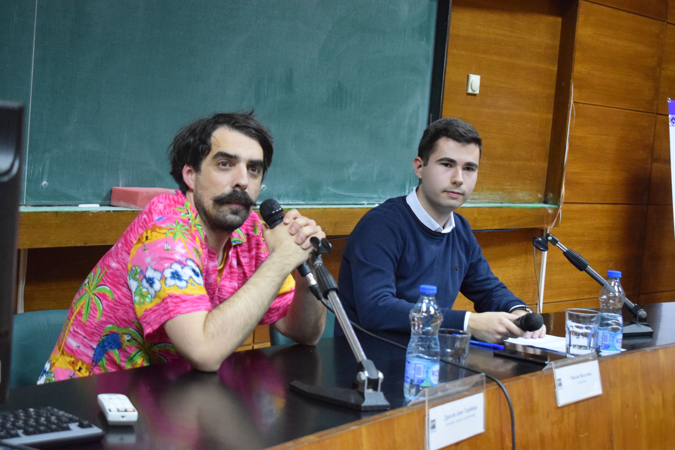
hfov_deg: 33.4
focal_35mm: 60
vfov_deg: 22.6
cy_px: 225
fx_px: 1125
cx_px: 338
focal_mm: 40
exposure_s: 1/50
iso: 4000
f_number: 5
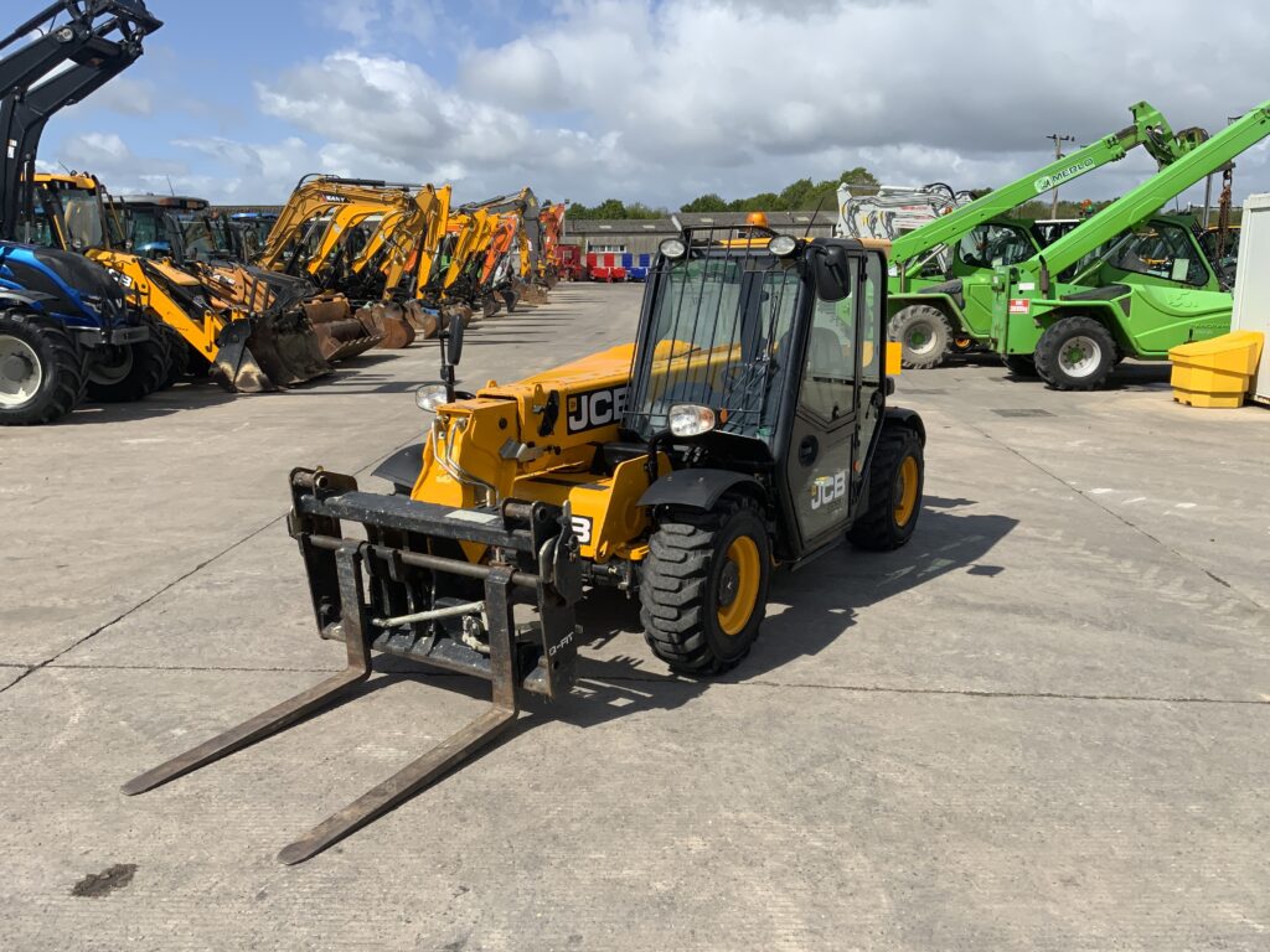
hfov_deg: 61.7
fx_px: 1064
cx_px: 635
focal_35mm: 29
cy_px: 476
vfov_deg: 48.2
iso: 16
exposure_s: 1/2320
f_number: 1.8
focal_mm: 3
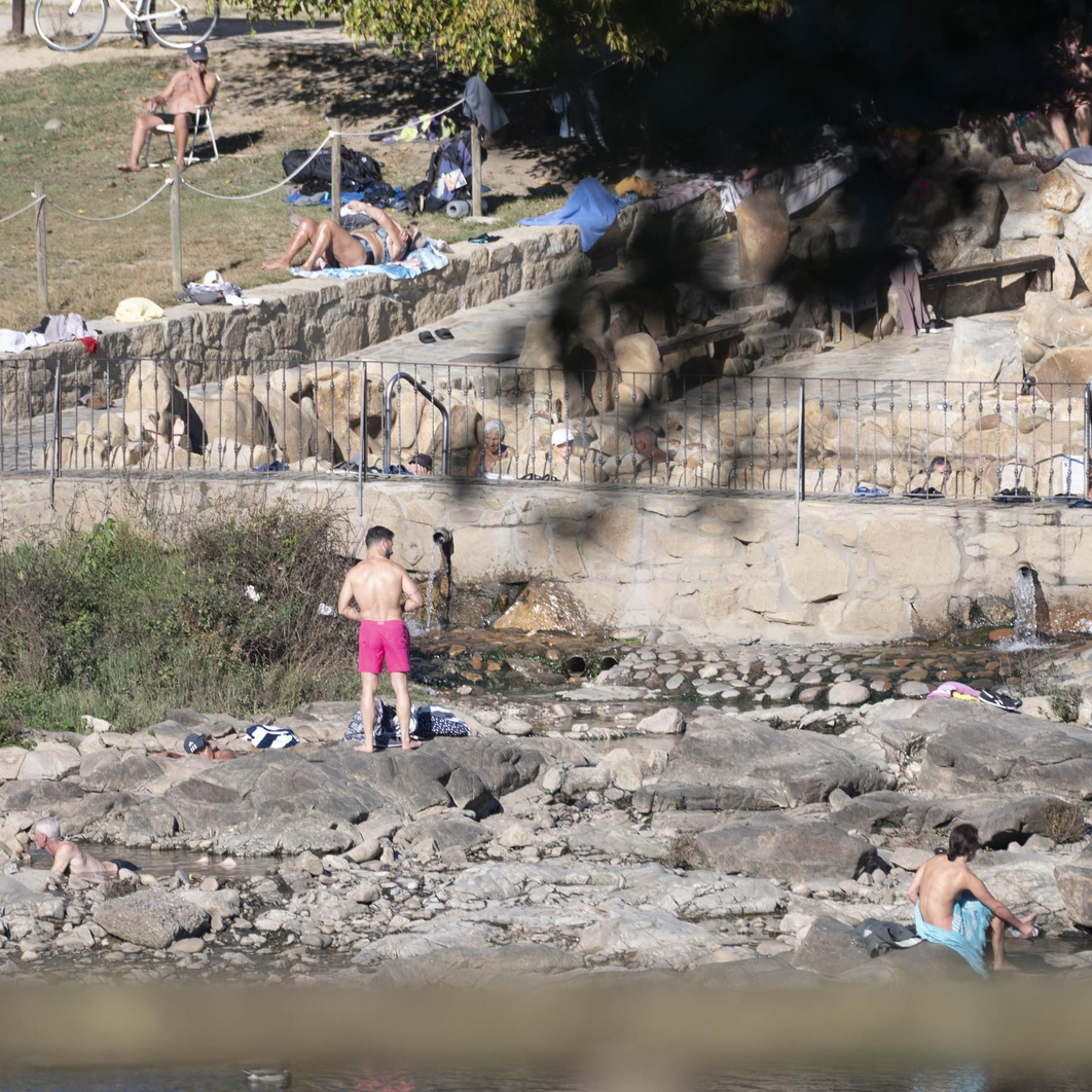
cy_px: 545
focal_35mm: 640
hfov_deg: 2.7
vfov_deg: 2.7
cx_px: 582
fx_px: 22842
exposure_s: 1/800
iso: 200
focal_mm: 500
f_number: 5.6
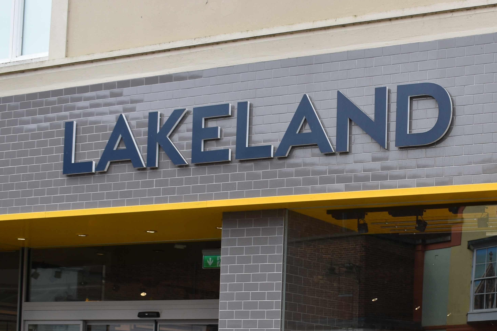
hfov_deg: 25.9
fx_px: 1063
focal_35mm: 77
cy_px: 327
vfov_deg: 17.3
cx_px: 392
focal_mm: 25
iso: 200
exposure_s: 1/250
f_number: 5.6
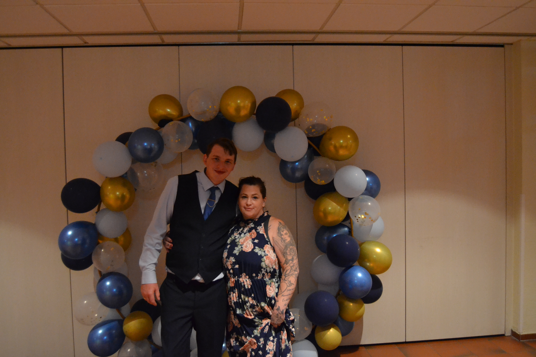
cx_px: 268
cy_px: 178
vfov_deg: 43.6
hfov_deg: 61.9
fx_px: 447
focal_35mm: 30
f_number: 3.5
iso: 3200
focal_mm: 20
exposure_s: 1/50
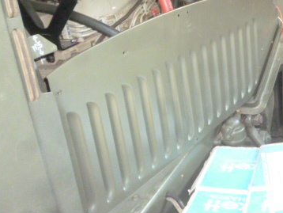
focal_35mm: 50
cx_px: 236
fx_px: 409
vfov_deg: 28.9
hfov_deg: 36.6
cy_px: 63
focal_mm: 5
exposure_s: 1/60
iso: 800
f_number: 3.1
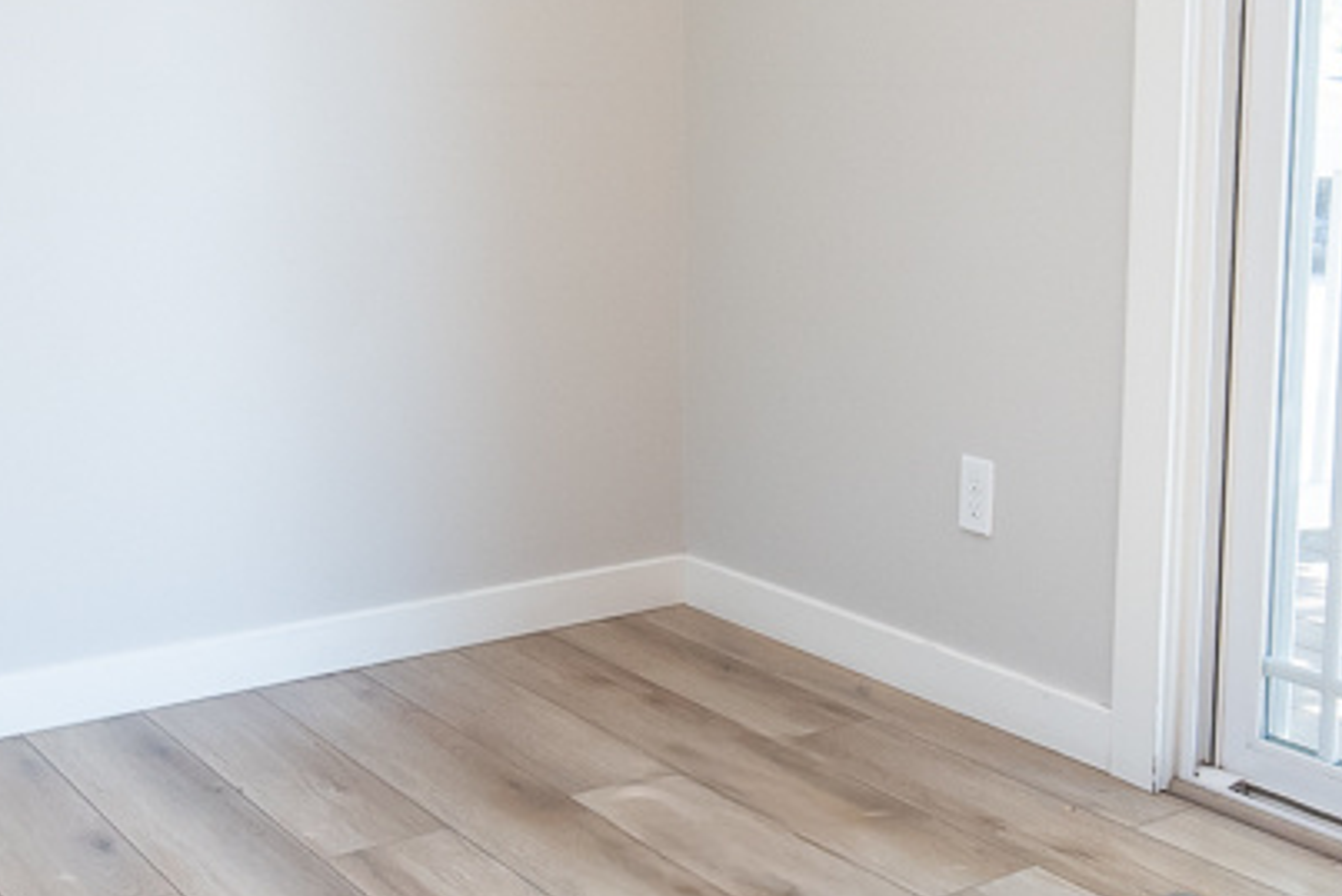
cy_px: 381
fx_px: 1864
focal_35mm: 50
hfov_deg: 39.5
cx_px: 749
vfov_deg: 27.0
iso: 1000
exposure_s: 1/250
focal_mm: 14
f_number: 4
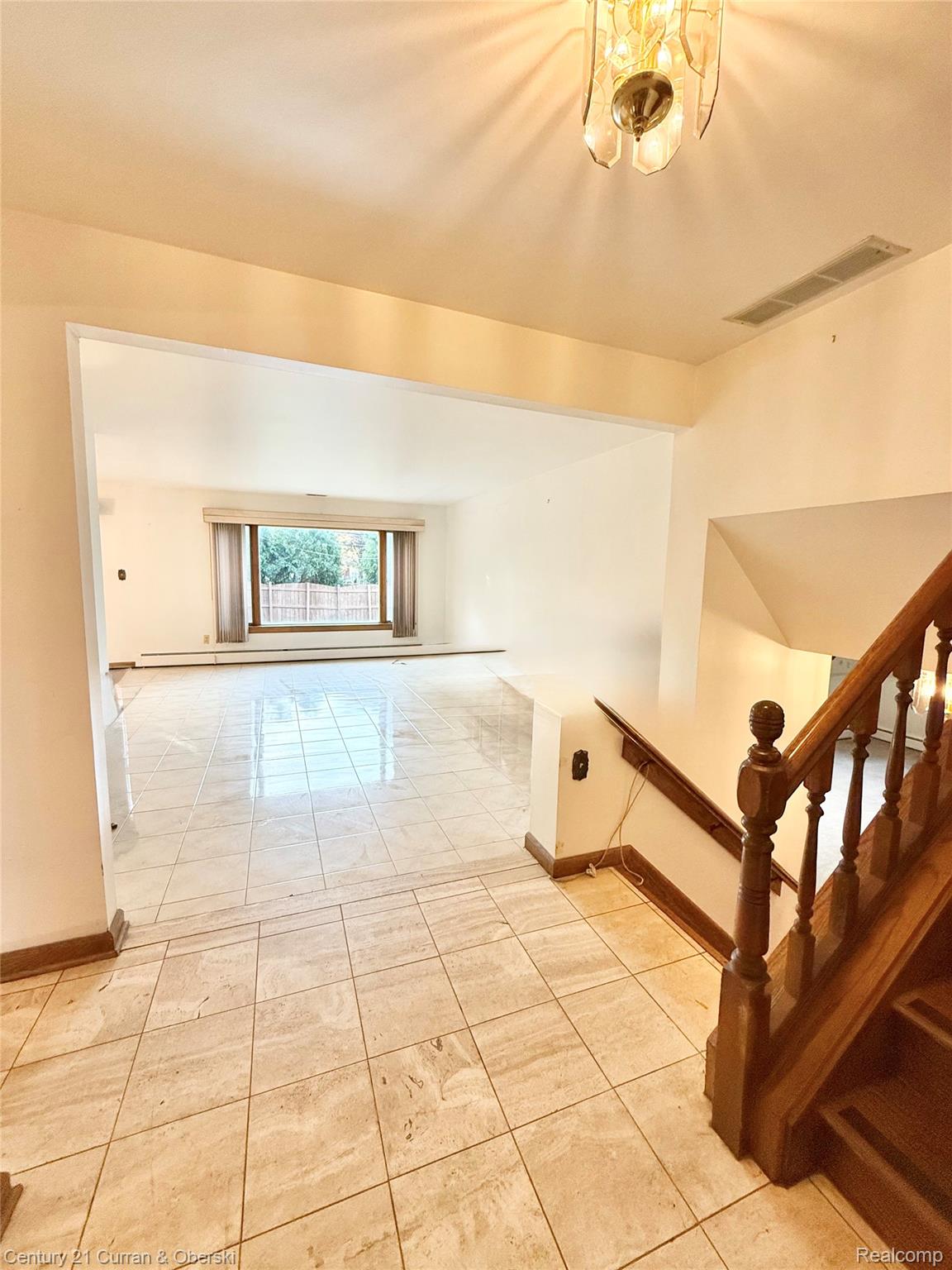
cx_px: 476
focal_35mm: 14
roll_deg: -1.6
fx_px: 513
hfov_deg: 85.7
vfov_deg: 102.1
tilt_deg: -7.2
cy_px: 635
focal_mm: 2.22
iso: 250
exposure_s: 1/120
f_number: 2.2
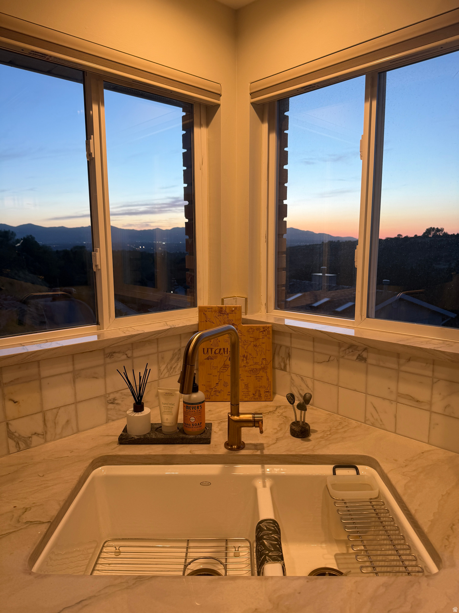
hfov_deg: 56.8
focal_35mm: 24
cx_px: 230
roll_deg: +0.9
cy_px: 306
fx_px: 424
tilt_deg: -8.6
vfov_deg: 71.6
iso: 80
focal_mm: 6.76
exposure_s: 1/100
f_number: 1.78
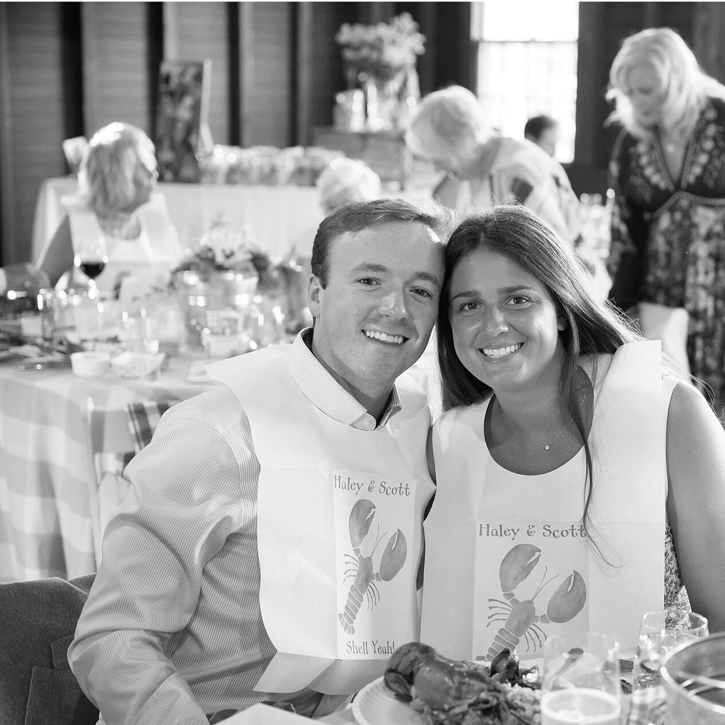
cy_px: 365
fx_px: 1493
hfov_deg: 27.0
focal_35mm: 63
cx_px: 522
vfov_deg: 27.3
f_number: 3.2
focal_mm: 49
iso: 2500
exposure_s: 1/50
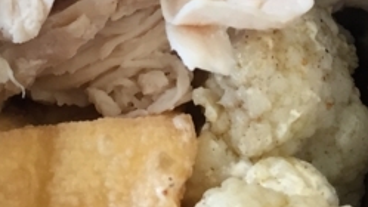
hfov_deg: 16.4
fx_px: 1268
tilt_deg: -81.6
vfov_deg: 8.8
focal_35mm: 130
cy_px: -219
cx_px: 68
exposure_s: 1/30
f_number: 2.2
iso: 64
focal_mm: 4.15
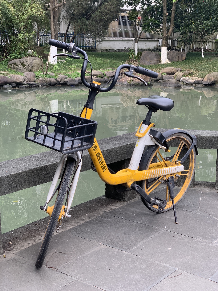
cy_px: 144
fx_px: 445
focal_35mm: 53
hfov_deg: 27.5
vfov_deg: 36.2
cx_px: 110
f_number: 2.4
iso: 16
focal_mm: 6
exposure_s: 1/145
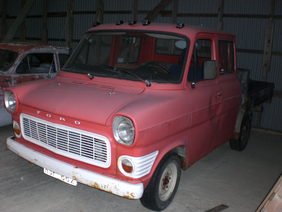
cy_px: 106
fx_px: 310
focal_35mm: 38
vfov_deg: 37.7
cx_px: 141
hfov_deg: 49.0
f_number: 3.1
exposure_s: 1/60
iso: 200
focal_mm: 6.3
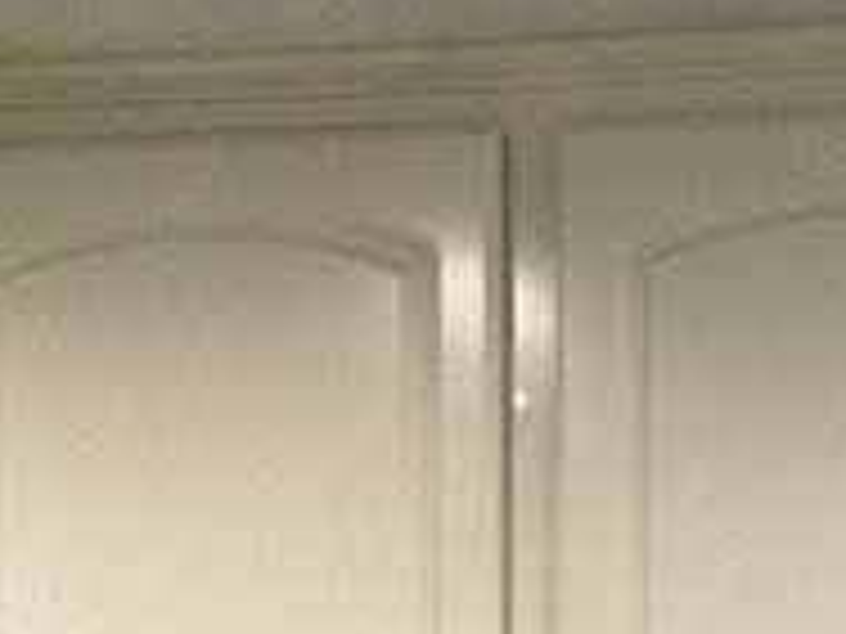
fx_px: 3861
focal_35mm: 158
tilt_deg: -5.1
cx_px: 1076
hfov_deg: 12.2
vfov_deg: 8.7
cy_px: 1430
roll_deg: -3.6
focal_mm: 4.15
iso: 32
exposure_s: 1/15
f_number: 2.2
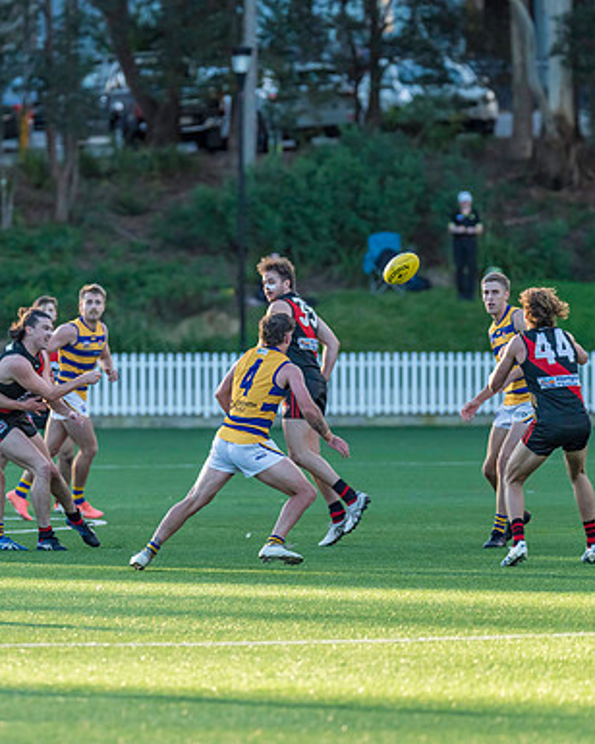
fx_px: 8409
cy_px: 372
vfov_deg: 5.1
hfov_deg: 4.1
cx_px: 112
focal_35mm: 382
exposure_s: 1/2000
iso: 800
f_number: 4
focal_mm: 270
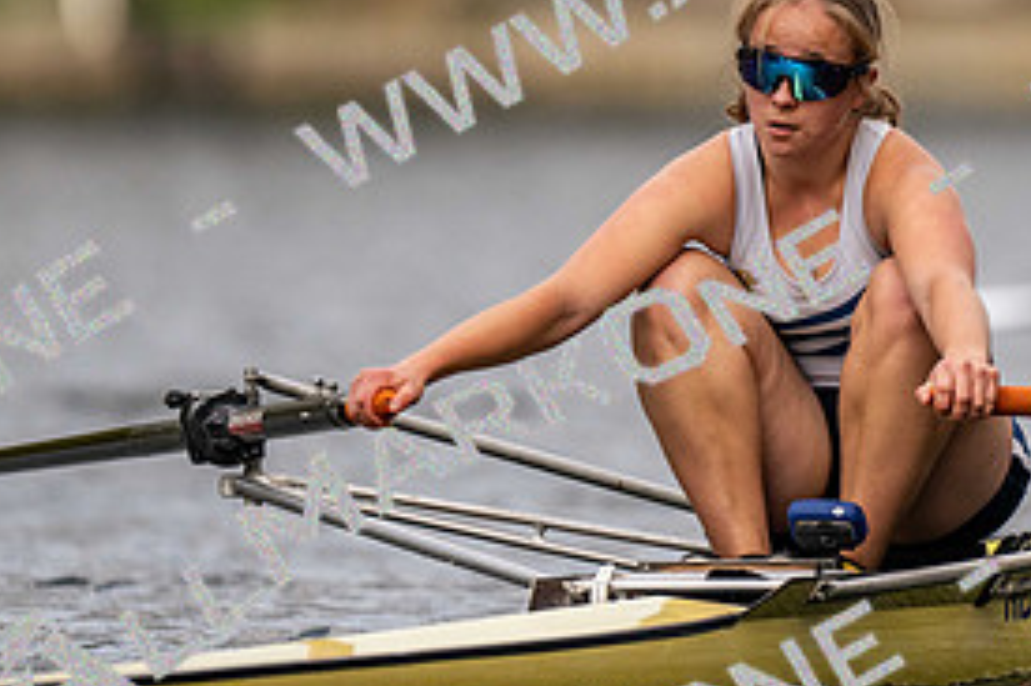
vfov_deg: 1.1
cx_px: 757
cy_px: 199
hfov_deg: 1.6
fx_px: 36291
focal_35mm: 1268
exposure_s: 1/2500
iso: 640
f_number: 4
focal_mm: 600
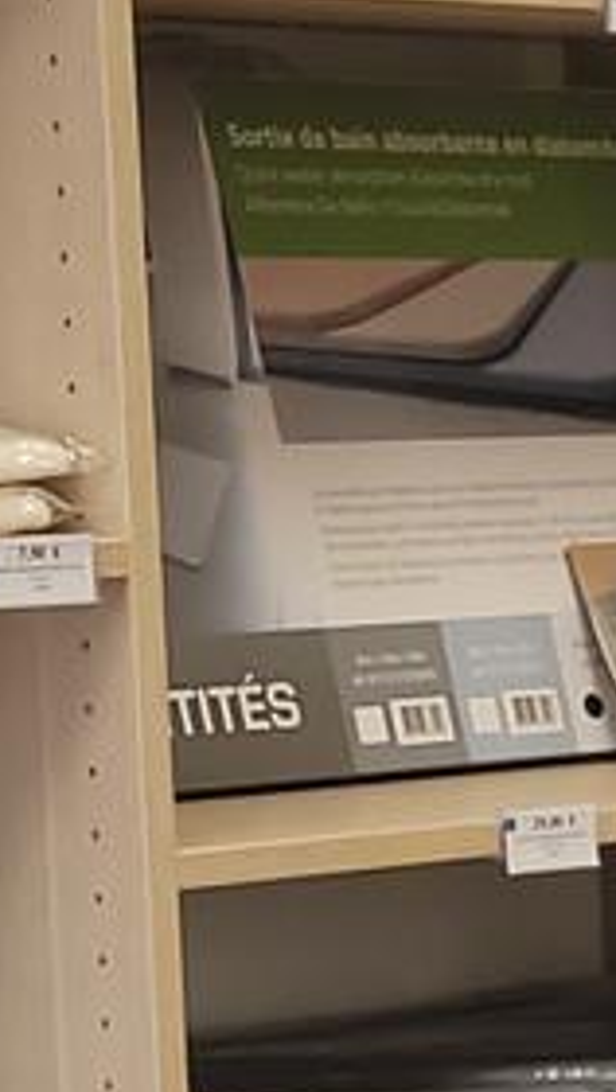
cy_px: 1240
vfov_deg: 10.9
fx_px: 5620
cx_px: 2086
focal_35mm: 194
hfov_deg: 5.7
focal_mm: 5.4
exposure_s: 1/50
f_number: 1.8
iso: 50
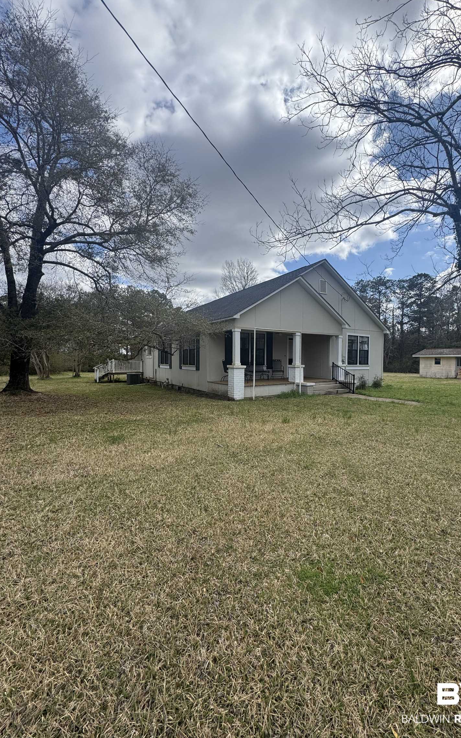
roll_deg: +0.1
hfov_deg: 74.7
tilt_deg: -2.8
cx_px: 249
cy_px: 371
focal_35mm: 15
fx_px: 301
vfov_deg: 101.5
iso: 50
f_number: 2.2
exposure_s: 1/1567
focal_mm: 2.22
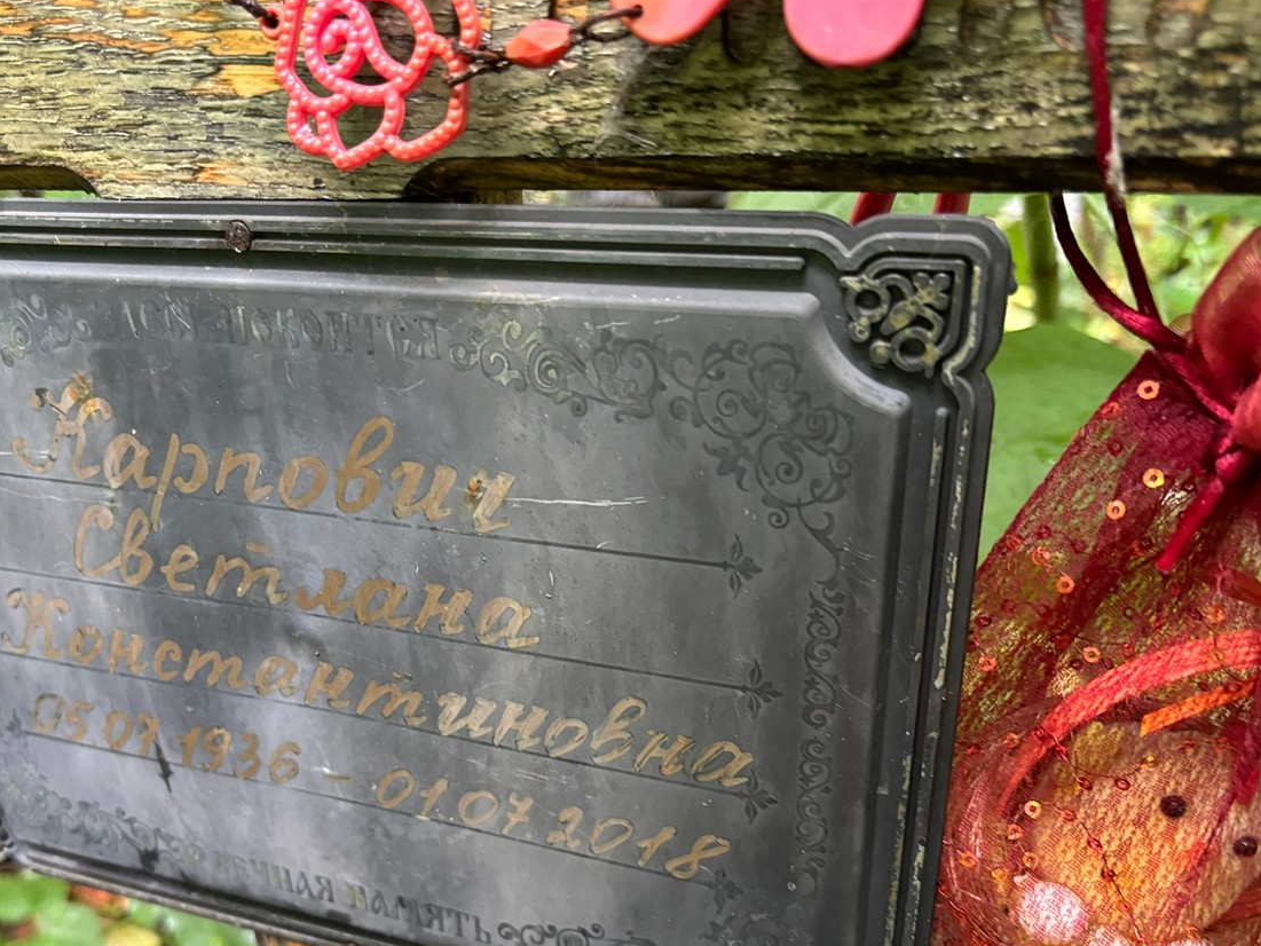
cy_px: 602
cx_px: 512
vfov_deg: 41.4
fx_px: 1239
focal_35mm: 34
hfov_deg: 53.6
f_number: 1.6
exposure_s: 1/60
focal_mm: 5.96
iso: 250
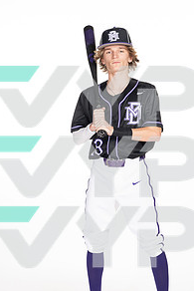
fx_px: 622
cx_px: 128
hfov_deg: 17.7
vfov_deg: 26.3
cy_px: 167
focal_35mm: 77
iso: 250
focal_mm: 50
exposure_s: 1/250
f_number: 5.6
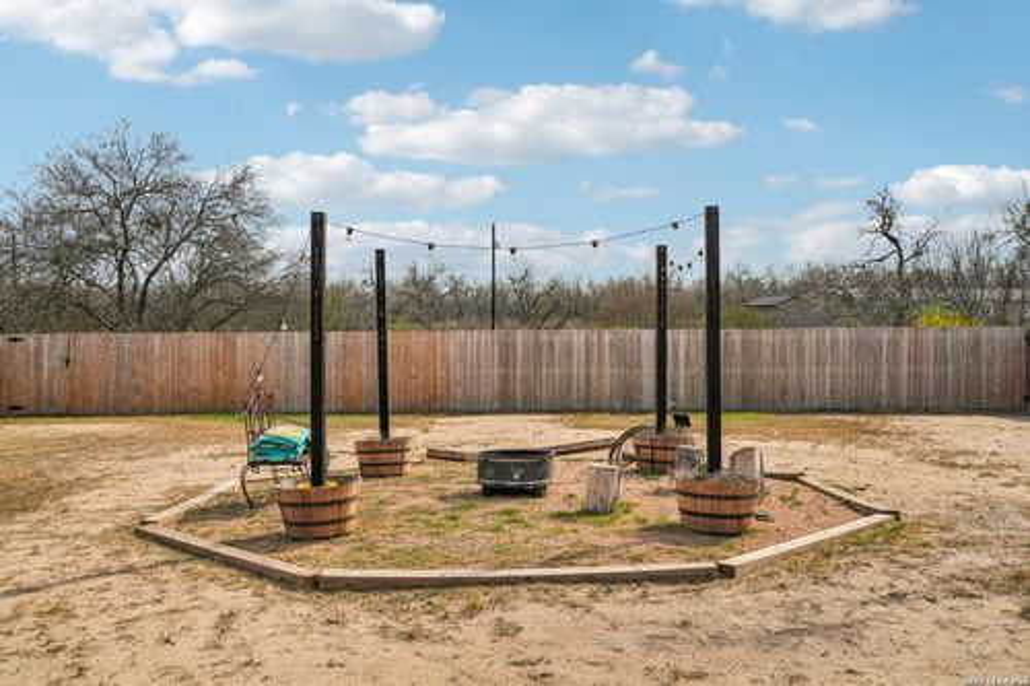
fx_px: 1001
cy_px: 343
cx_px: 515
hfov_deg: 54.5
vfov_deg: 37.8
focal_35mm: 35
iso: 200
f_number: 8
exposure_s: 1/1000
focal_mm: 35
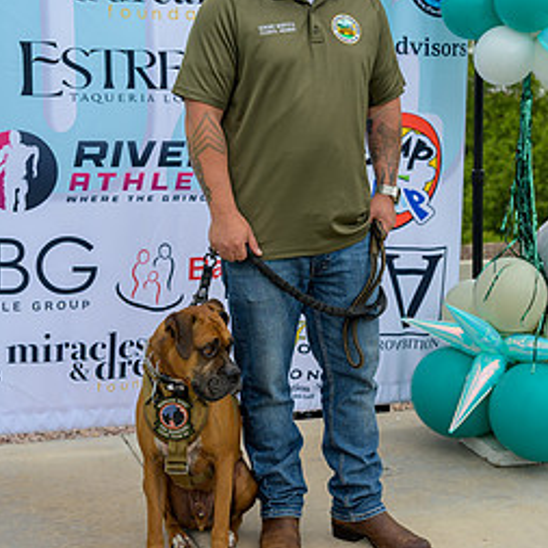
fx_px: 1057
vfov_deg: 29.0
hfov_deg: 29.1
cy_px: 204
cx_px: 253
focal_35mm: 59
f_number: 4
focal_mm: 39
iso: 100
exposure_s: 1/200
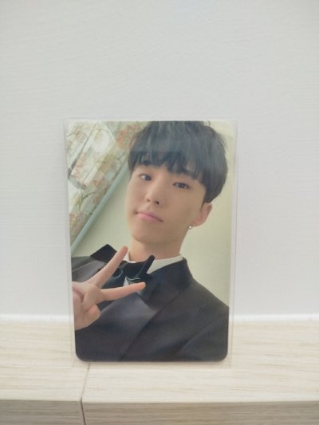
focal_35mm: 24
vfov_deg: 71.6
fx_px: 295
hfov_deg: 56.8
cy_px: 212
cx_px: 160
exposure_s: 1/30
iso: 500
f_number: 1.7
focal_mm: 5.31
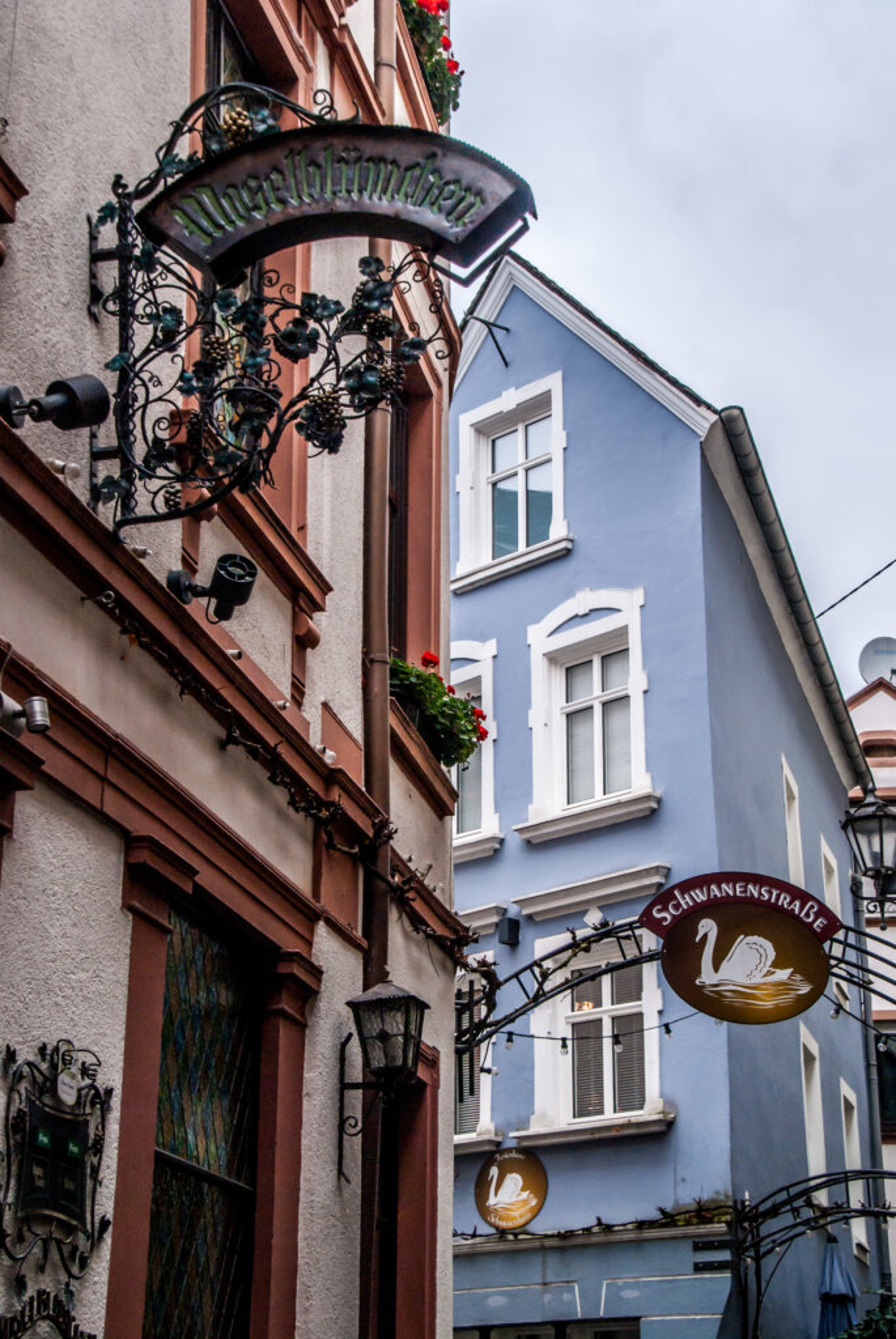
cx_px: 448
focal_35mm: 60
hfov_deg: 22.7
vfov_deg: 33.4
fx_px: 2235
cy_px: 670
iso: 200
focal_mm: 40
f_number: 8
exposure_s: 1/125
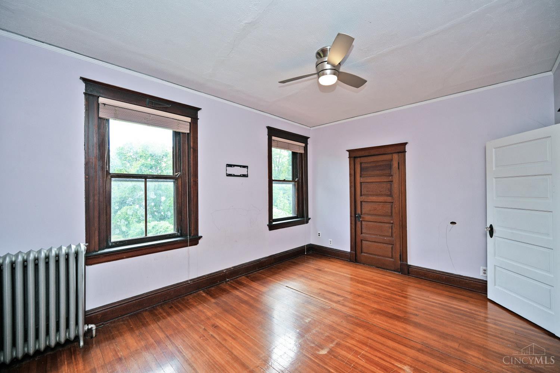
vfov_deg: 81.2
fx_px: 218
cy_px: 186
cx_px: 280
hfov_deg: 104.3
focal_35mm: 14
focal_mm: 14
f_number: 4.5
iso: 200
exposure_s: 1/80
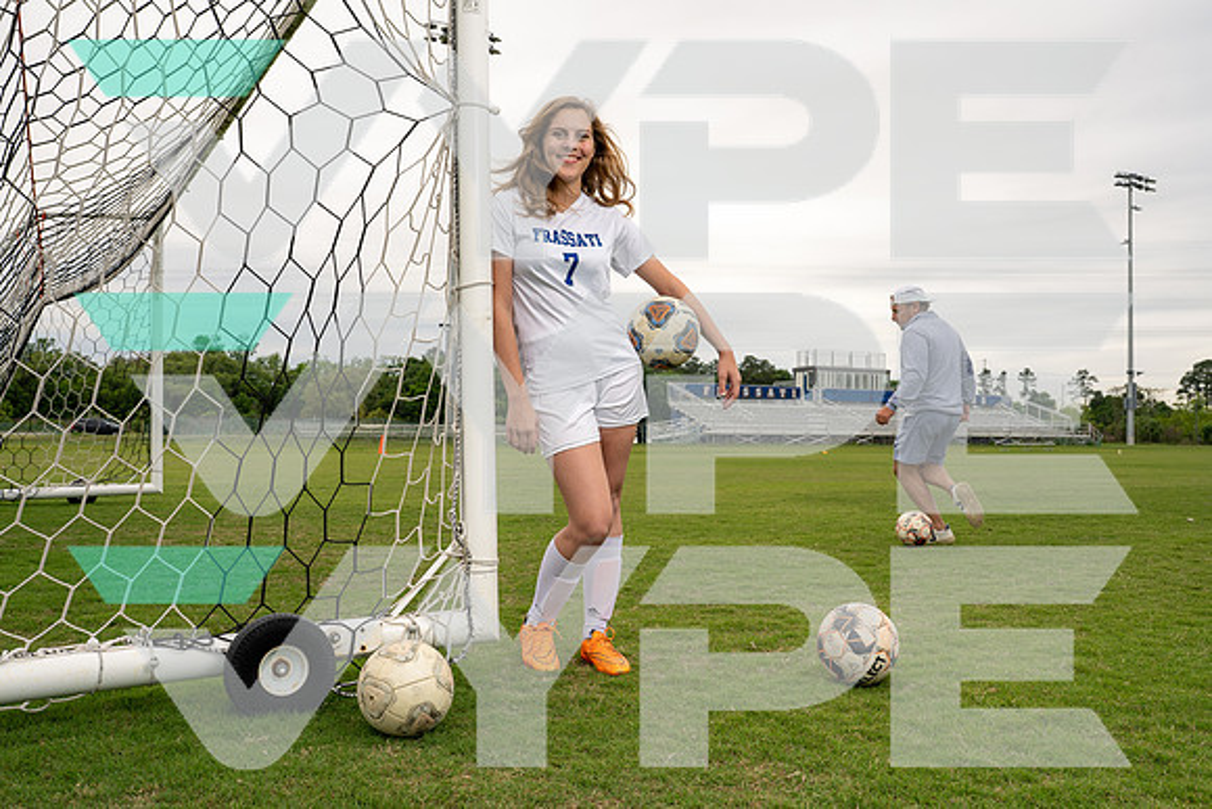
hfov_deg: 60.3
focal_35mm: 31
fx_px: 1044
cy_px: 404
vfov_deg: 42.3
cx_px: 606
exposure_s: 1/250
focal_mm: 31
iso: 250
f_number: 7.1
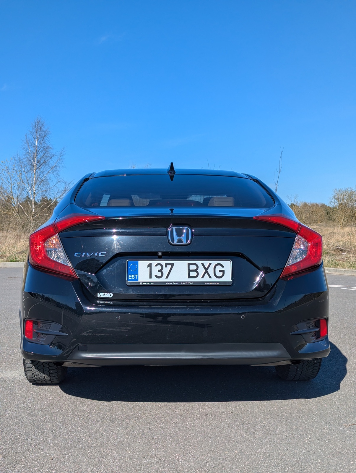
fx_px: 656
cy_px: 236
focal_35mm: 48
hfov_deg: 30.3
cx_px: 178
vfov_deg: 39.6
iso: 41
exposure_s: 1/2304
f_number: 1.85
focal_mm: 6.81
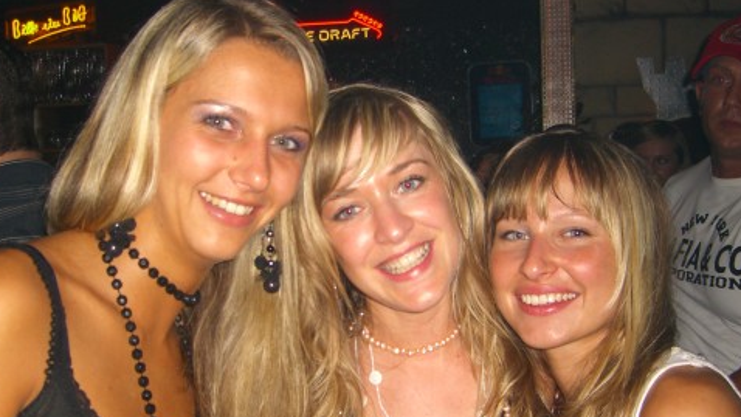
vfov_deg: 23.0
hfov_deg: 39.9
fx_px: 1022
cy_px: 268
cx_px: 367
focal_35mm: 52
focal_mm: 7.9
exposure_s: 1/60
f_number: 2.8
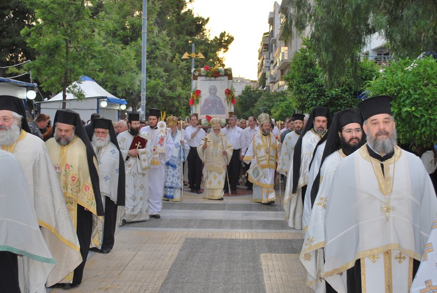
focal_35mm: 48
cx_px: 218
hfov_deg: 41.0
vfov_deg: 28.2
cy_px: 146
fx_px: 584
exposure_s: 1/100
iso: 200
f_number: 4.8
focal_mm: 32
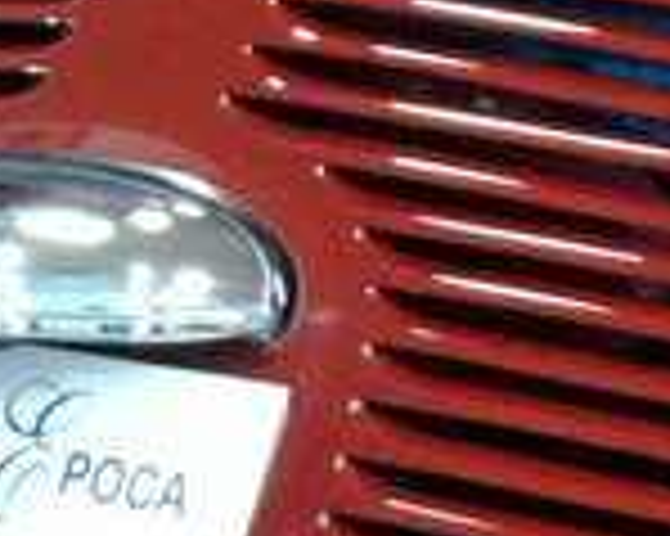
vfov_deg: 5.2
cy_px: 374
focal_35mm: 299
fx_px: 5925
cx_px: 1367
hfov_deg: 6.3
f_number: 4
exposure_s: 1/13
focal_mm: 6.56
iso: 800
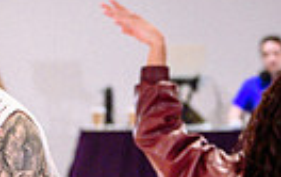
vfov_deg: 5.8
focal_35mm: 223
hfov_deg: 9.4
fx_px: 1711
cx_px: 72
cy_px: 277
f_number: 2
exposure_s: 1/320
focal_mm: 32
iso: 1250
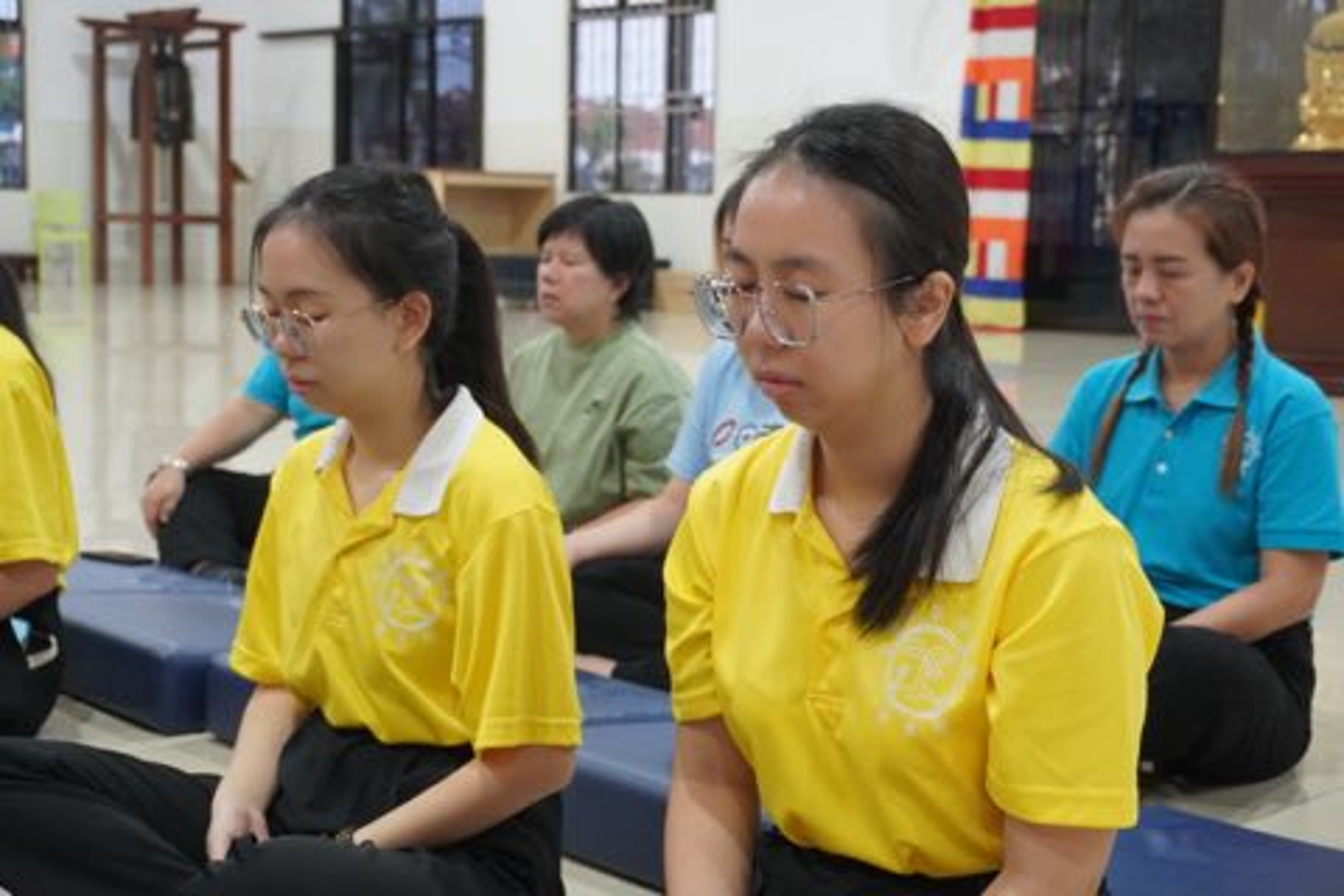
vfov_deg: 24.4
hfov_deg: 35.9
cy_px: 448
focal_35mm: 56
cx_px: 672
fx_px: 2072
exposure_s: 1/160
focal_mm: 37
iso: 2500
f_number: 5.6
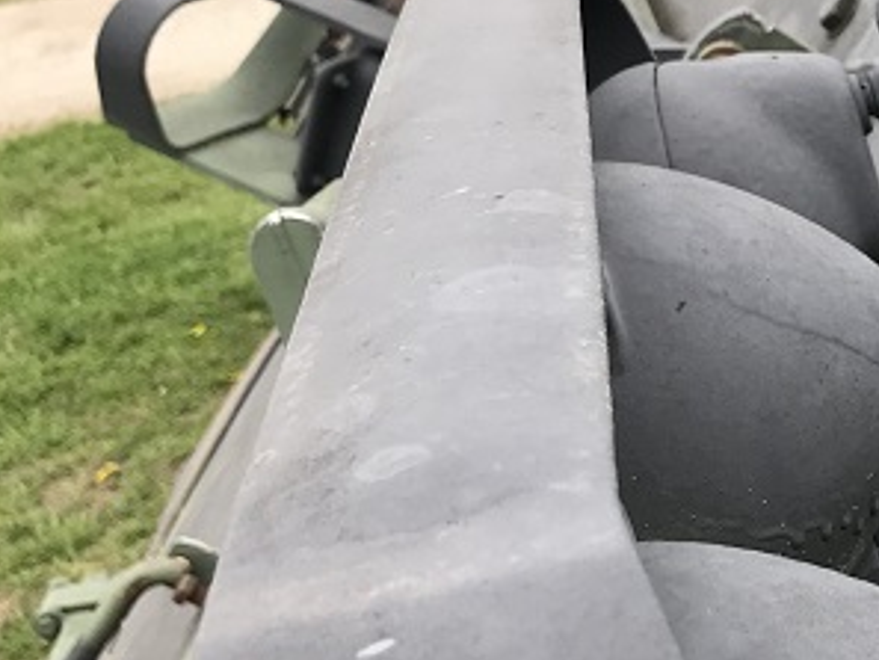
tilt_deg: -17.1
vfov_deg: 19.3
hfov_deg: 23.5
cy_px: 185
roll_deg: +8.4
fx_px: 1931
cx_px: 1043
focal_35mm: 76
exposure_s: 1/541
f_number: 1.8
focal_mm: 3.99
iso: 20
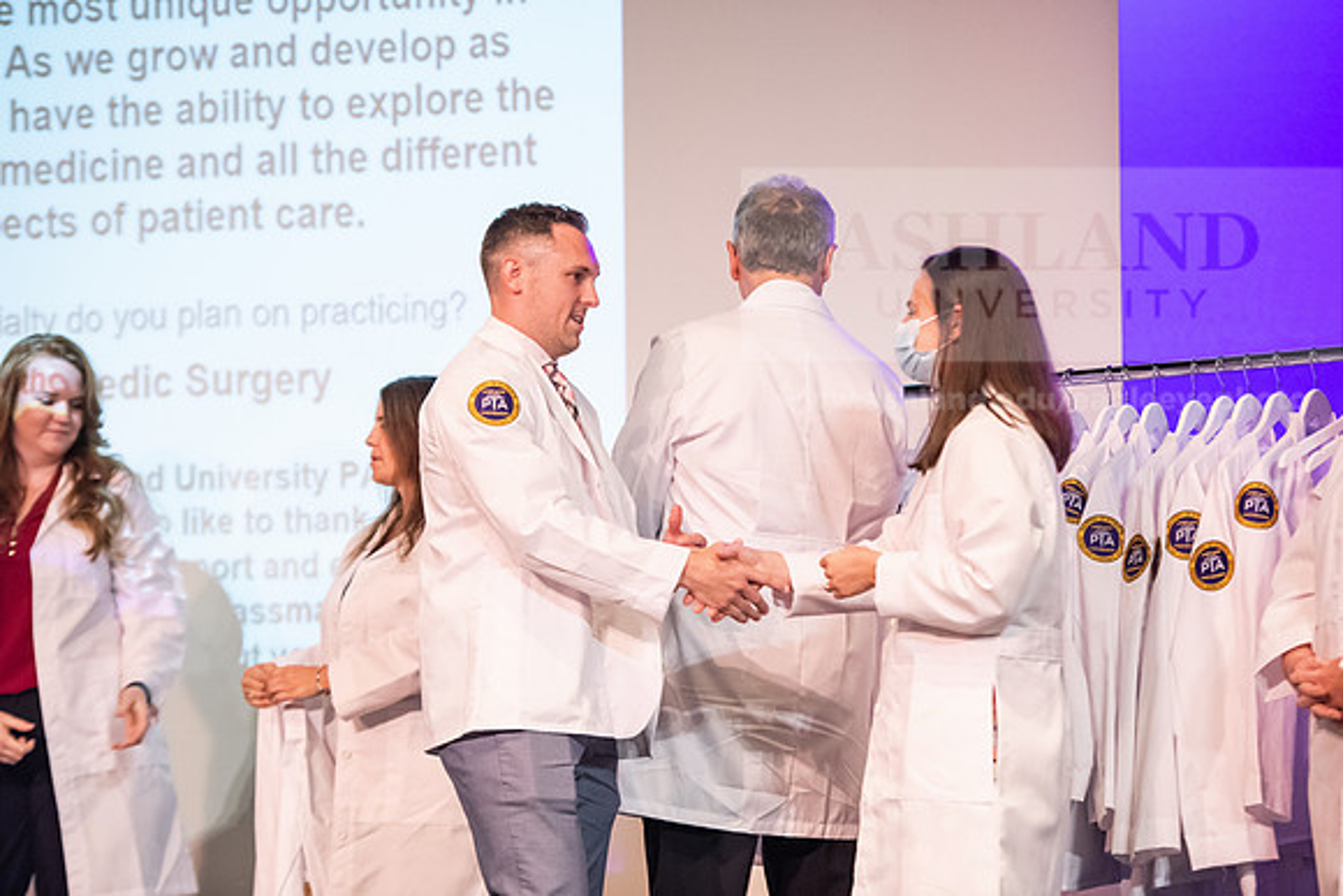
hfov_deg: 17.1
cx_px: 672
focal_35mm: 120
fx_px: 4478
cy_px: 448
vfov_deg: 11.4
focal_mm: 120
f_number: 3.2
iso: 4000
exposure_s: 1/200
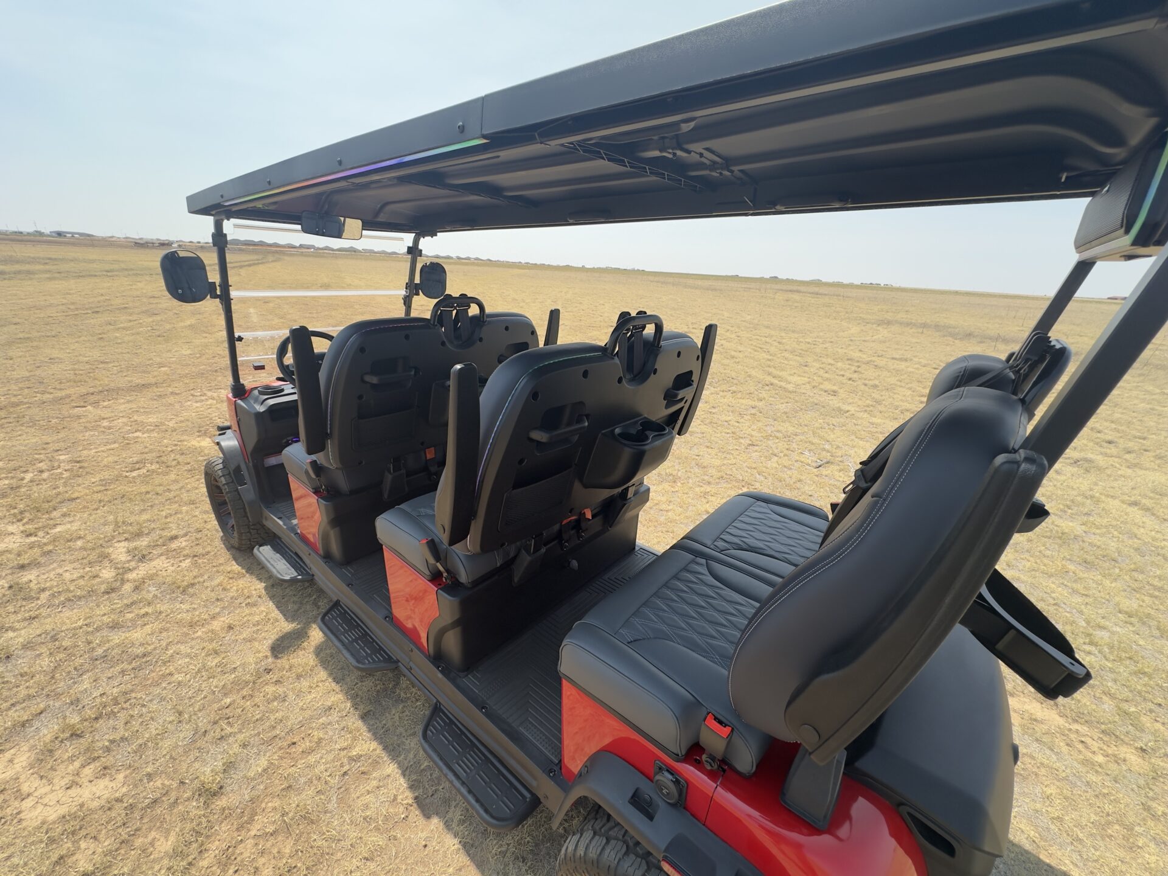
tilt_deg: -19.6
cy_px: 438
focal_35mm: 14
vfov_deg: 85.7
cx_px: 584
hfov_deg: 102.1
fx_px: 472
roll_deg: -4.7
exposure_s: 1/1171
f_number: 2.2
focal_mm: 2.22
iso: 50
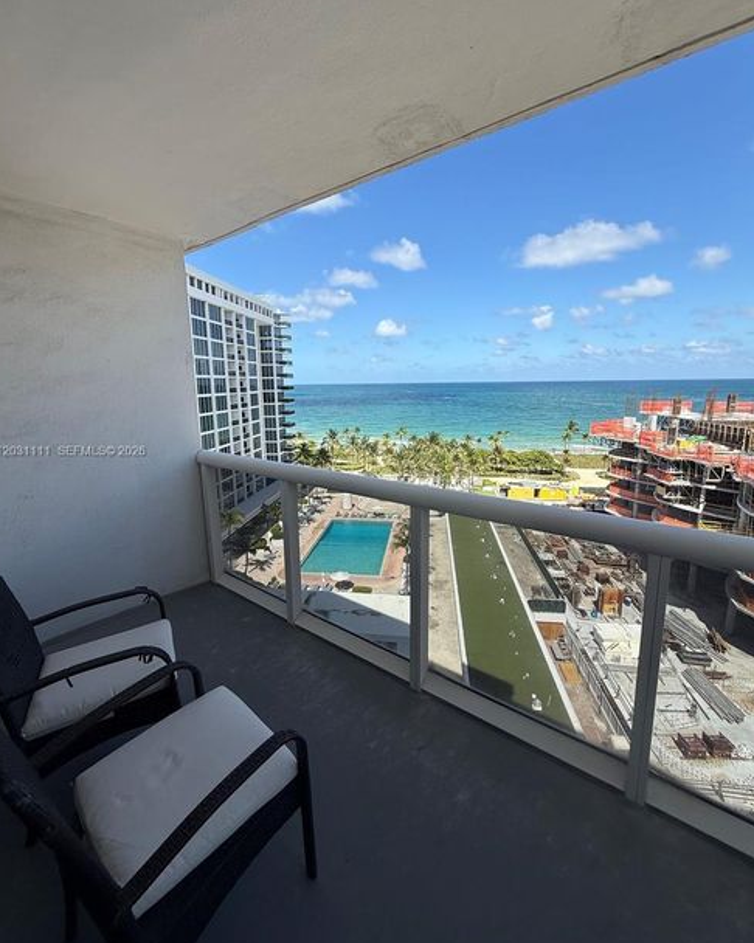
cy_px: 452
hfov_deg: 84.0
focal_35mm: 15
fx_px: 419
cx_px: 374
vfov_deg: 96.8
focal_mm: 2.22
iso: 50
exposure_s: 1/1613
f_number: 2.2
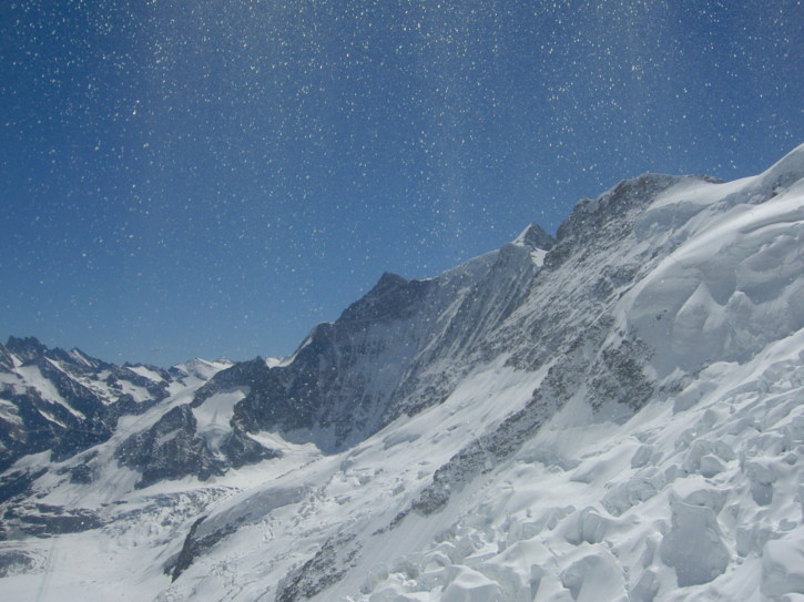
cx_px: 402
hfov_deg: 54.0
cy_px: 301
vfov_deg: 41.8
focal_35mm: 34
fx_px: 789
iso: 50
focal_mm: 5.6
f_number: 4.7
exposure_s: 1/1600
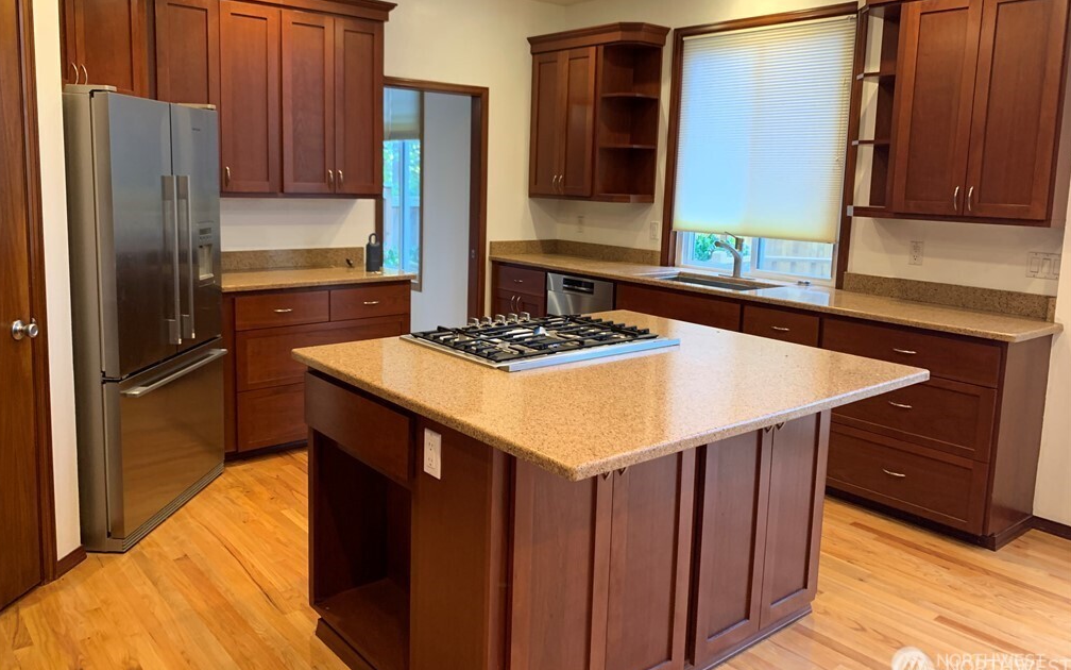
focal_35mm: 28
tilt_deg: -6.9
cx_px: 531
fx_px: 817
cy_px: 287
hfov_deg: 66.5
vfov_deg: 44.4
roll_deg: -1.7
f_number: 1.8
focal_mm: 4.25
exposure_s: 1/60
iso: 160
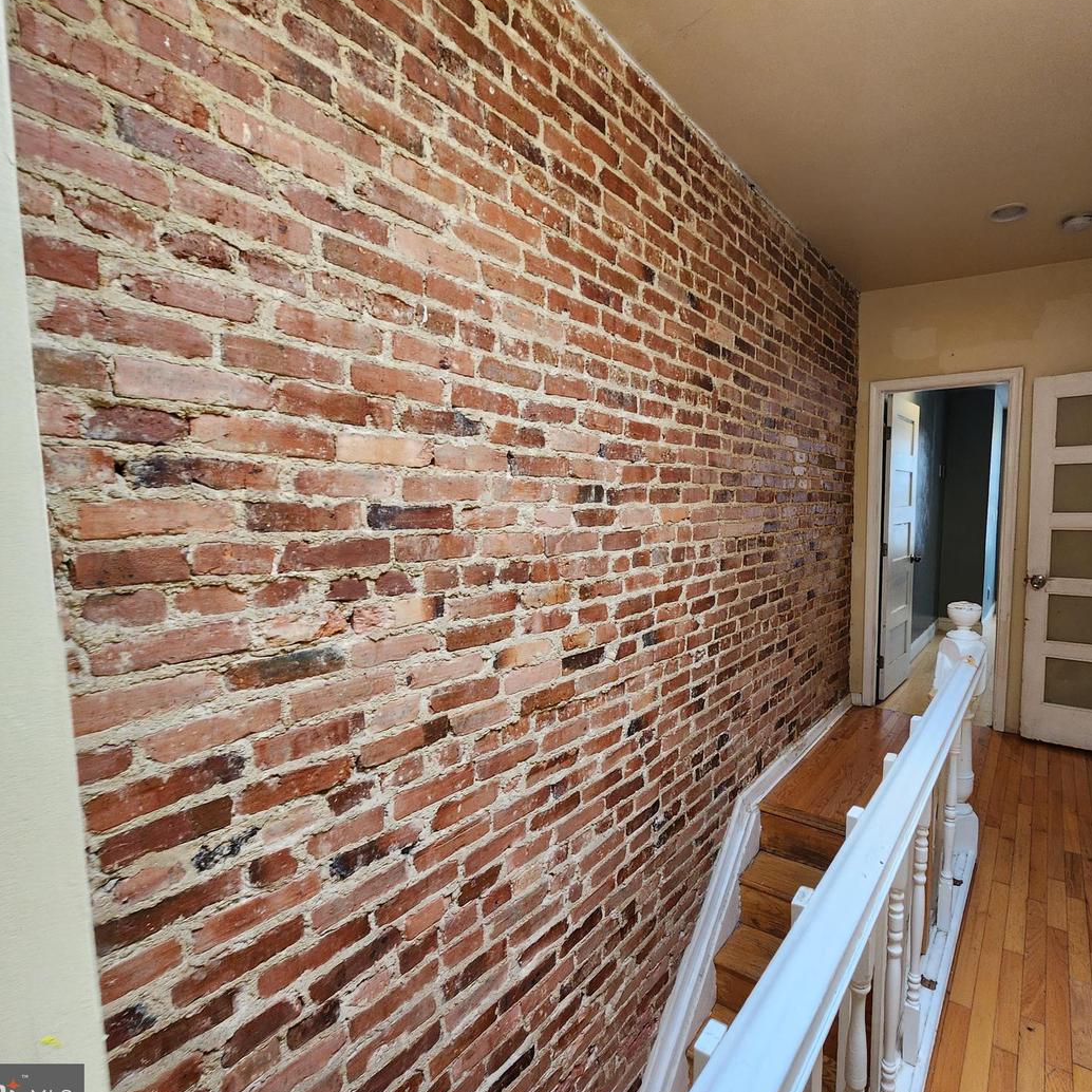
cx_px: 659
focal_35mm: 16
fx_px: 571
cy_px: 554
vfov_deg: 87.4
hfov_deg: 86.3
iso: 125
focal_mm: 2.2
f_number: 2.2
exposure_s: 1/60
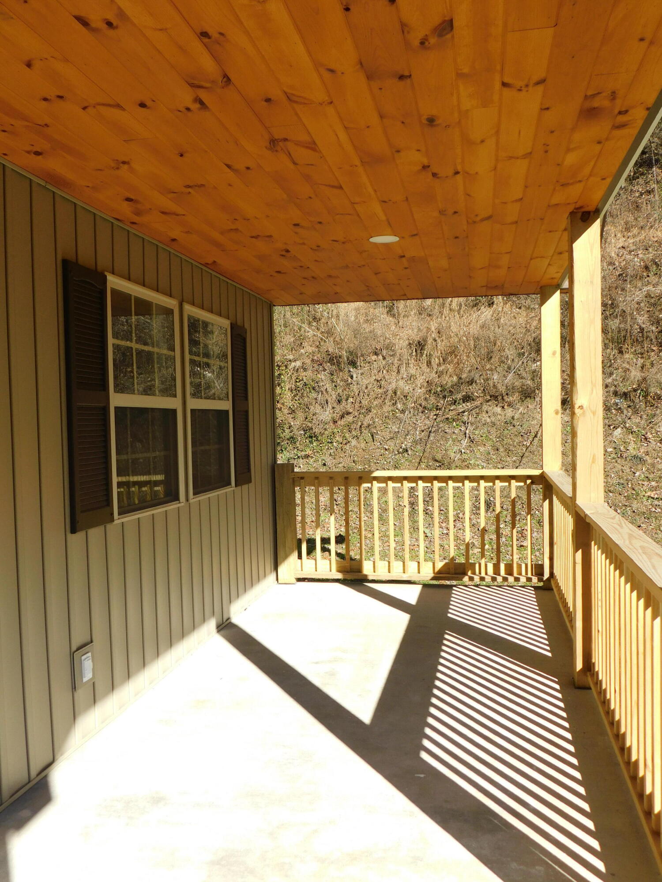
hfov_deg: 46.8
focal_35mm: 30
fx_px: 765
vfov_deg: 60.0
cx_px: 331
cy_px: 441
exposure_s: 1/640
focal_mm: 5.3
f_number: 3.2
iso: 125
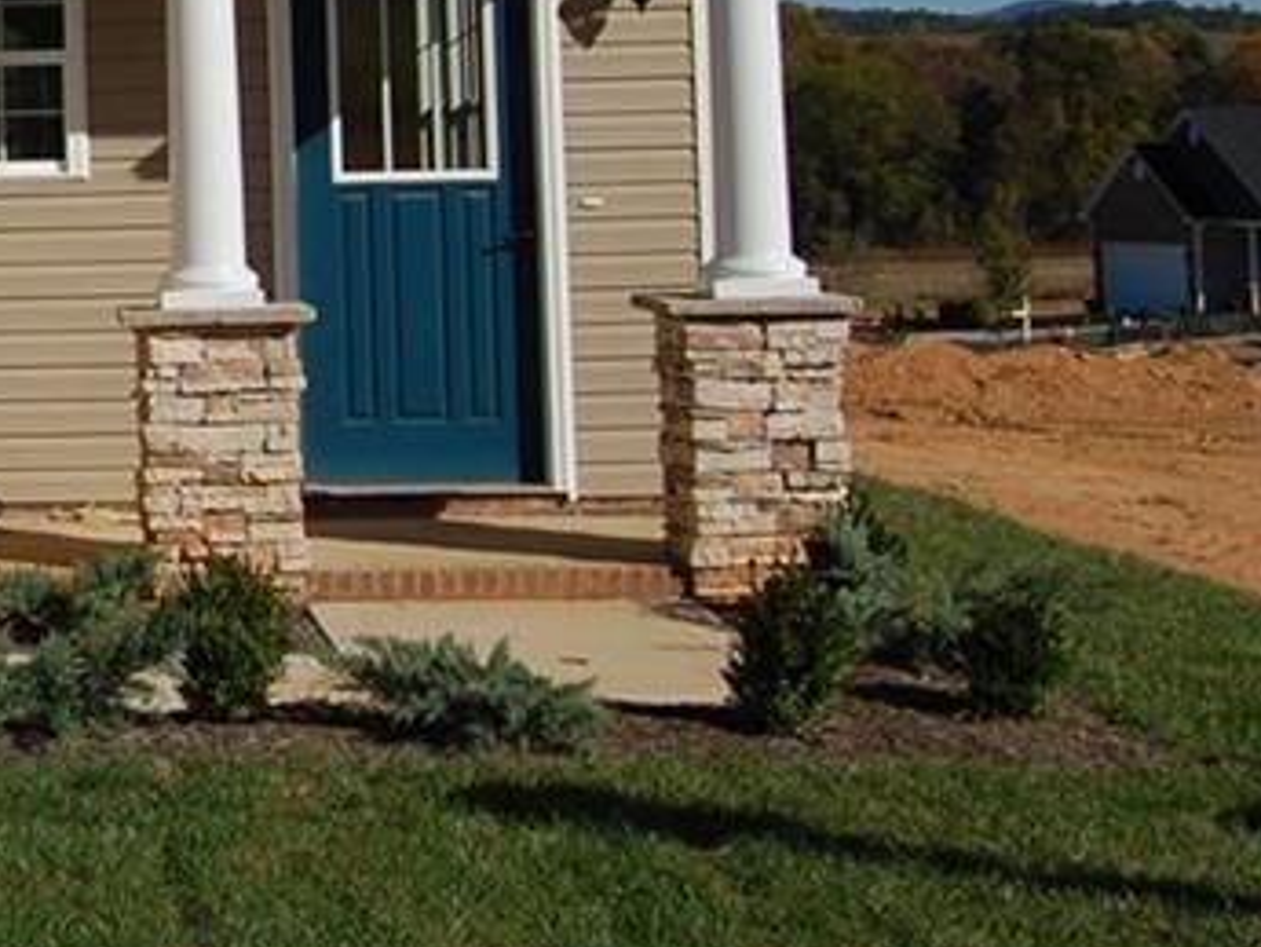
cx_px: -490
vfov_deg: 15.4
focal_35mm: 94
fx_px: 3425
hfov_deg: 18.9
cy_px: -40
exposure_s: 1/500
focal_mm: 22
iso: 200
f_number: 11
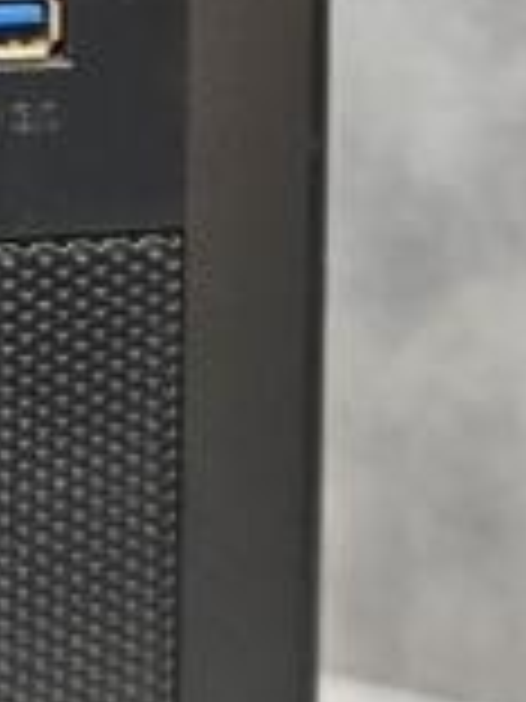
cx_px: -220
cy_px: -176
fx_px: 3059
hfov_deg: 9.6
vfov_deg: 12.7
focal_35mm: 151
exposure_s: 1/100
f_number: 1.8
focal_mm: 5.4
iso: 320
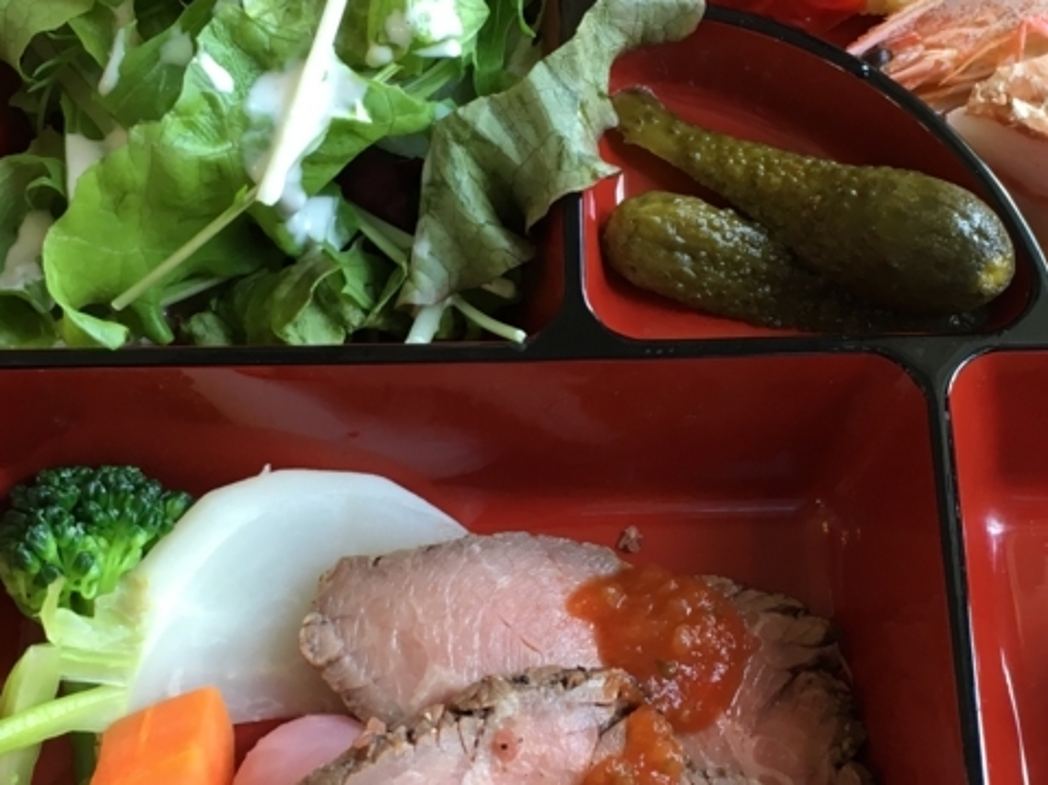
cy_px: 422
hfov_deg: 31.2
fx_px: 1877
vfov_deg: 23.6
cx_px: 604
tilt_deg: -64.5
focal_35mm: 62
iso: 50
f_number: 2.2
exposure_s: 1/30
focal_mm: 4.15
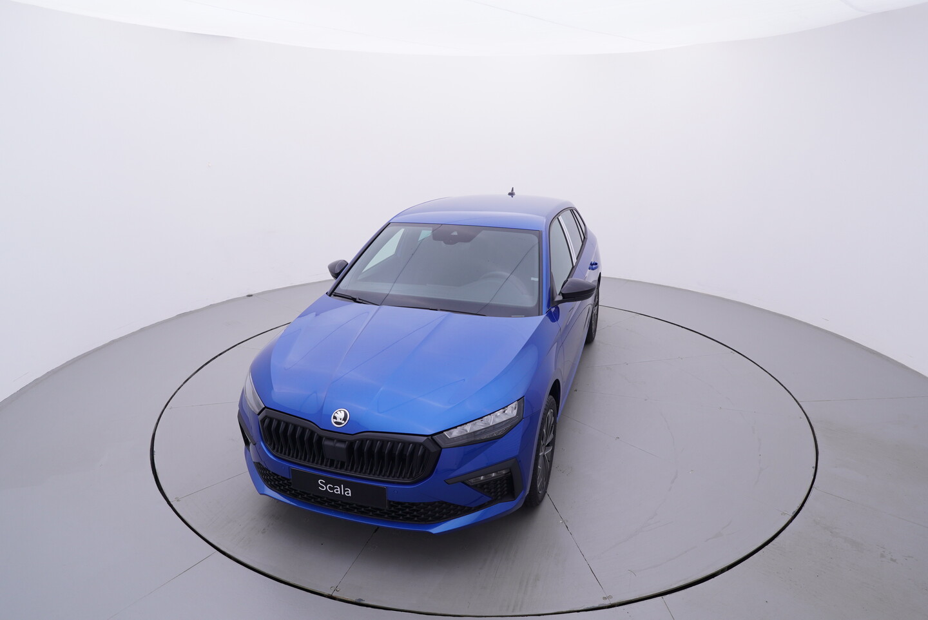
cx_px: 464
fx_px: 580
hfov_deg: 77.3
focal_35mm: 22
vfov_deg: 56.2
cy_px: 310
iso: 200
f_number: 5
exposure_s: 1/80
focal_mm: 15
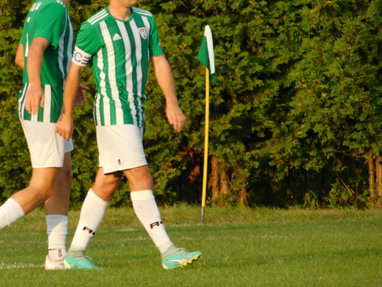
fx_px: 10022
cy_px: 127
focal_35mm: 908
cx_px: 162
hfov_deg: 2.2
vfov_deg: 1.6
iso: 250
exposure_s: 1/250
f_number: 6.4
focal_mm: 132.8
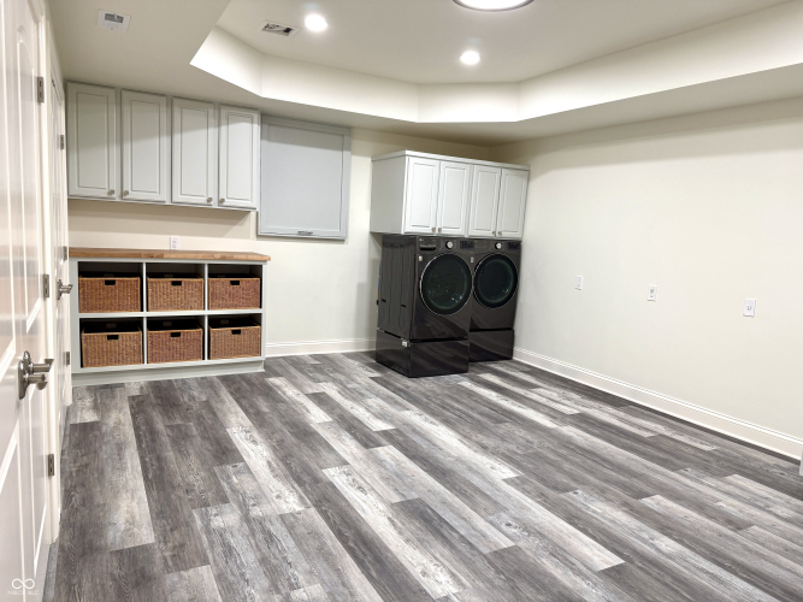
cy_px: 301
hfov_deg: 71.6
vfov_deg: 56.8
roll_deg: -3.0
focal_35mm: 24
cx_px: 402
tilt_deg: -7.8
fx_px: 557
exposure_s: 1/60
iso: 125
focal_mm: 6.76
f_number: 1.78
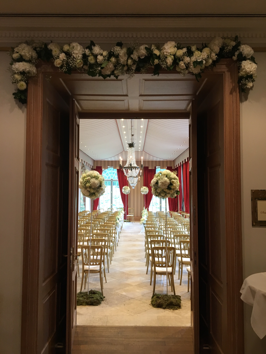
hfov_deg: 48.2
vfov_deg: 61.7
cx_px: 133
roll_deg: +0.7
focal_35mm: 29
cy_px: 177
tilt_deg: +5.4
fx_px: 297
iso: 50
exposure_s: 1/33
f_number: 2.2
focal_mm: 4.15
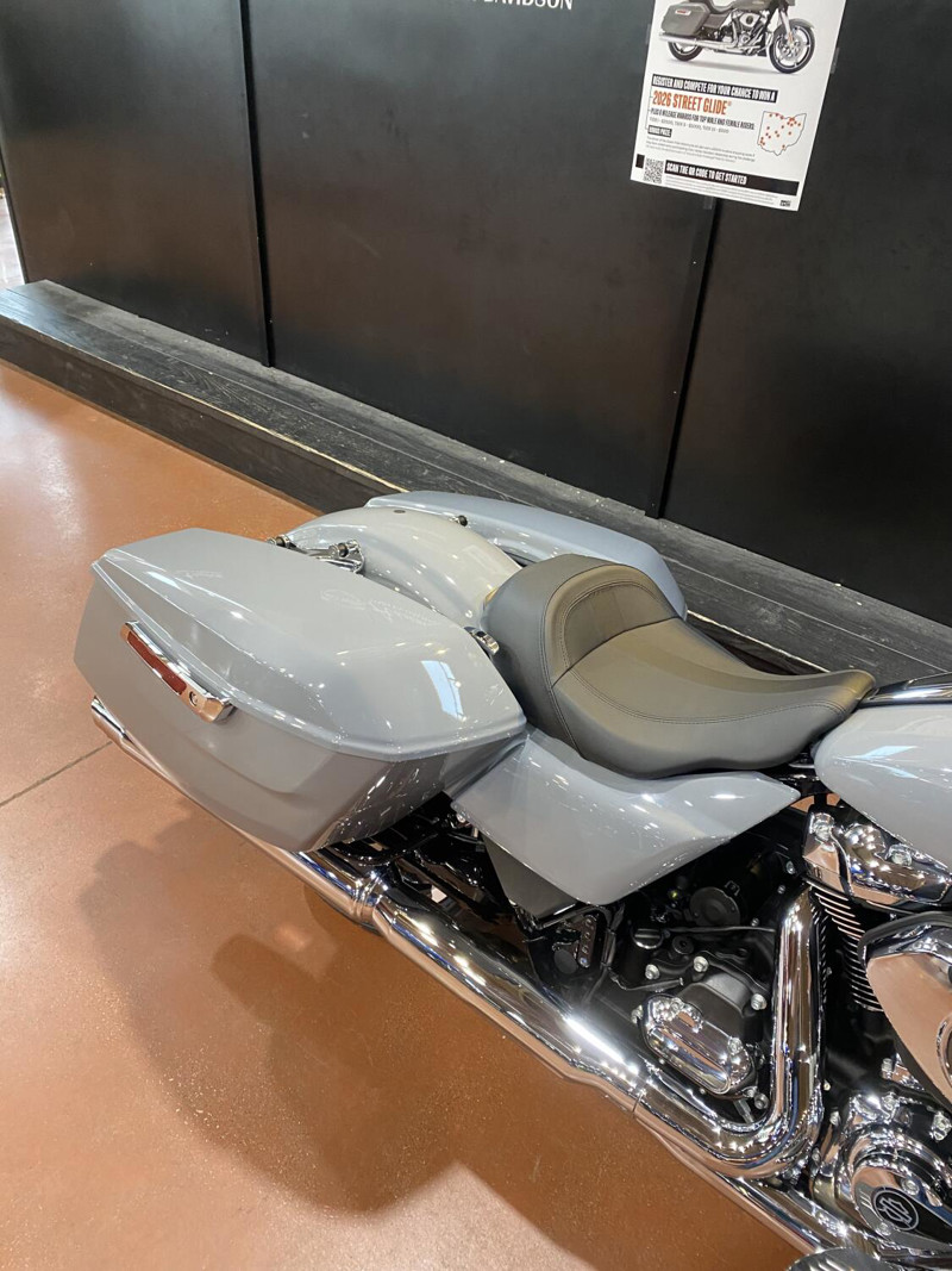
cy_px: 636
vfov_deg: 67.3
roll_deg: -2.6
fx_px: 954
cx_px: 476
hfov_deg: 53.1
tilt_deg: -34.0
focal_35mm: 26
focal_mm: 4.25
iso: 320
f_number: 1.8
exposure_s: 1/60
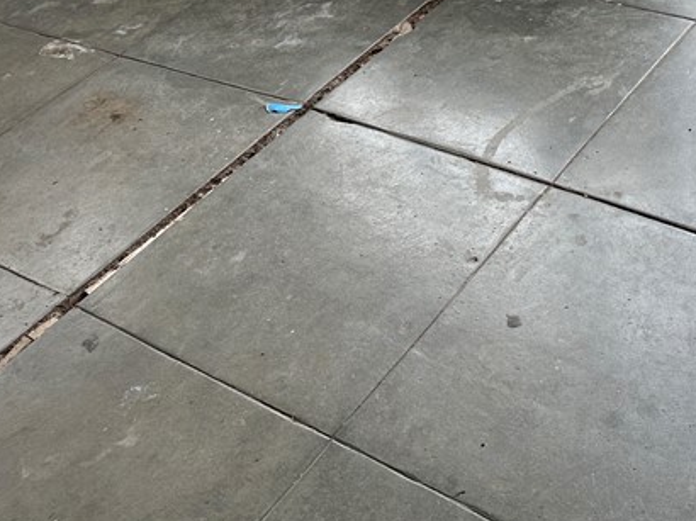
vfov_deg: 22.7
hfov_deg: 31.7
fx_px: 1206
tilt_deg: -23.6
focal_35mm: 60
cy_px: -81
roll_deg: +9.2
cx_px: 506
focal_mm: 6.86
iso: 80
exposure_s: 1/309
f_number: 1.78
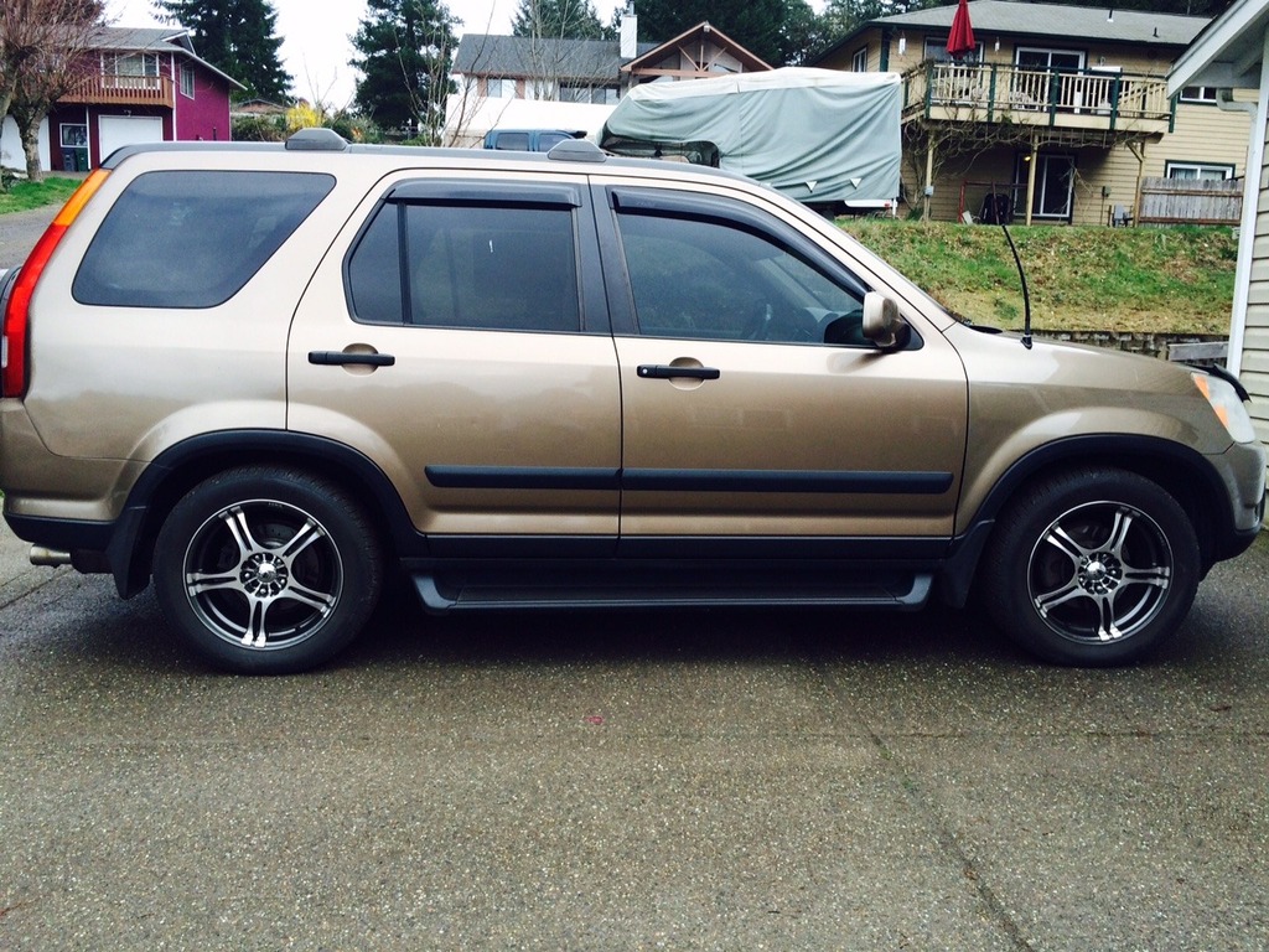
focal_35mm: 29
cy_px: 476
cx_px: 634
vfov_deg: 48.2
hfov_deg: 61.7
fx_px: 1063
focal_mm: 4.15
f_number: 2.2
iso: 32
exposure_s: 1/419
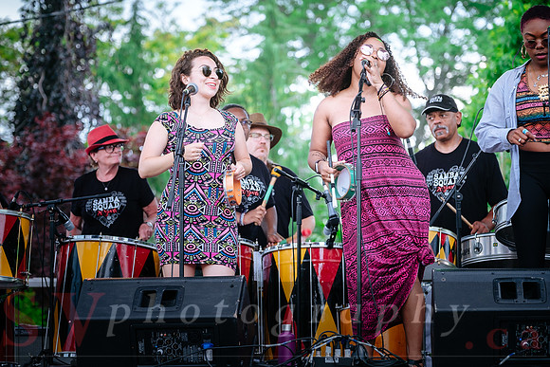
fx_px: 2183
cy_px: 175
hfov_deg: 14.4
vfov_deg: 9.6
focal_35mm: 143
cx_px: 238
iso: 200
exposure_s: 1/160
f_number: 2.8
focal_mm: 83.8
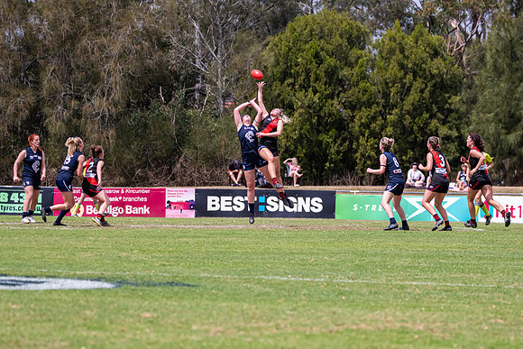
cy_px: 180
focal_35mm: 279
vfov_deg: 4.9
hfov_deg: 7.4
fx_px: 4050
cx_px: 336
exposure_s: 1/4000
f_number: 6.3
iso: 800
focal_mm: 210
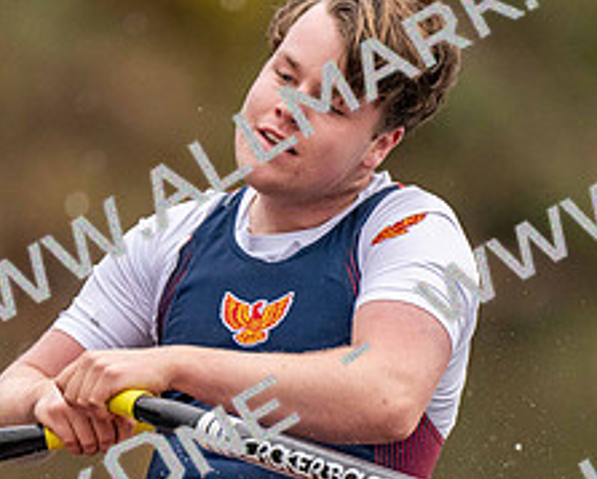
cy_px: 368
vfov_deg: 1.1
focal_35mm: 1462
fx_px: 25866
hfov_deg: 1.3
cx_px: 220
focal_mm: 600
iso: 2800
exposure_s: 1/2500
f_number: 4
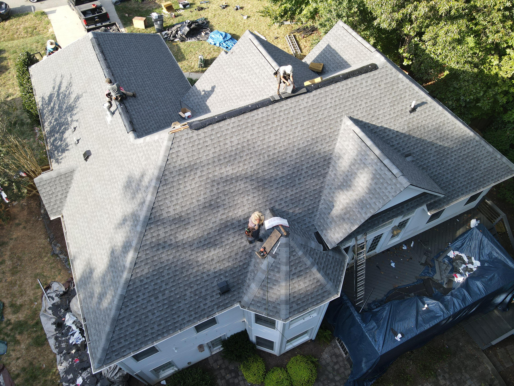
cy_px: 193
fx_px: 356
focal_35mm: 24
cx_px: 257
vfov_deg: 56.8
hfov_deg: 71.6
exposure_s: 1/100
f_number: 2.8
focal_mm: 4.5
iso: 100
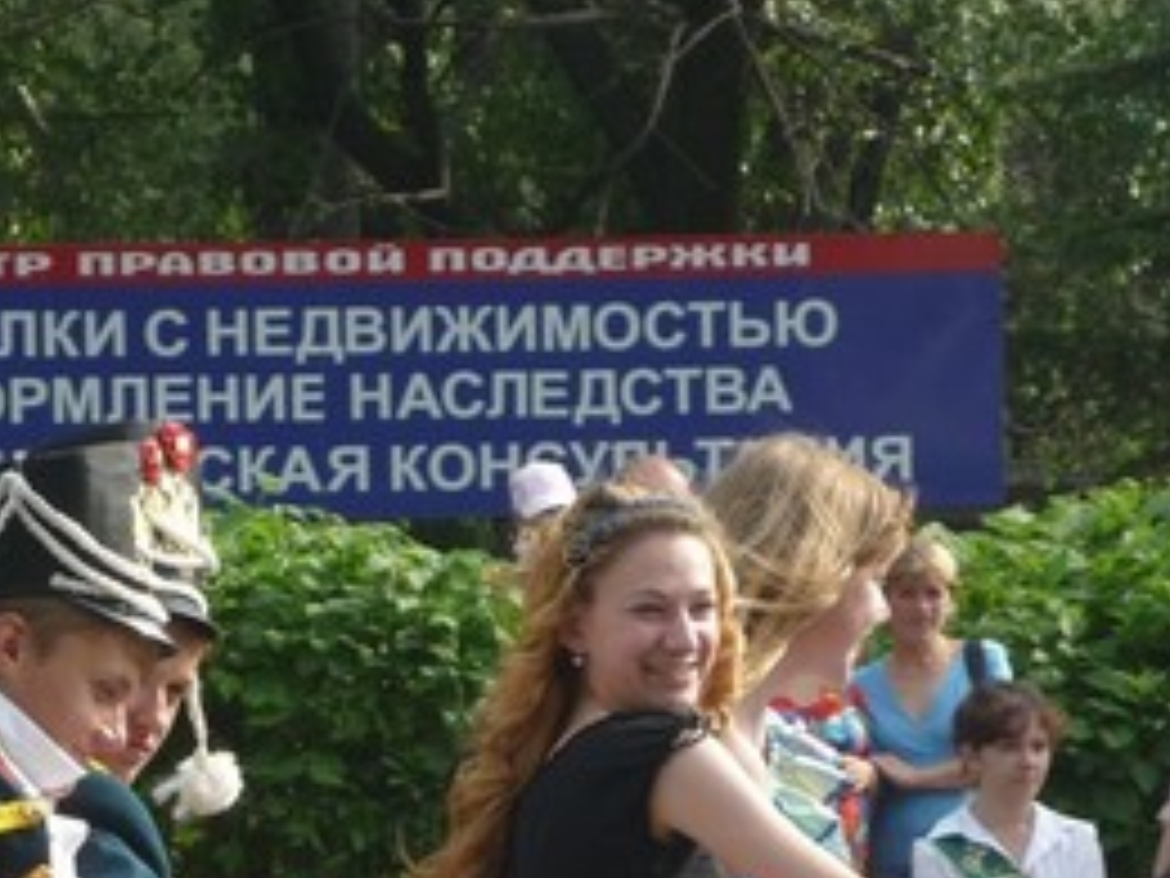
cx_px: 382
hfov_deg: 10.3
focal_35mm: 192
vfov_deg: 7.7
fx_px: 6489
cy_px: 763
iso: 100
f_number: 5.1
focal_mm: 16.5
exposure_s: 1/200
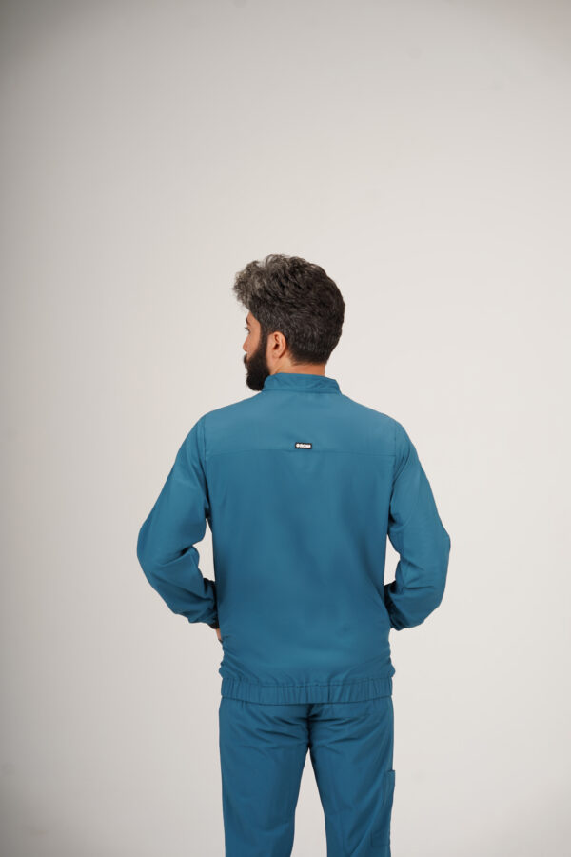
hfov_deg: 16.1
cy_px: 428
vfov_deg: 23.9
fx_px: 2022
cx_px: 286
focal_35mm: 85
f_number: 5
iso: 125
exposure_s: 1/160
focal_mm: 85
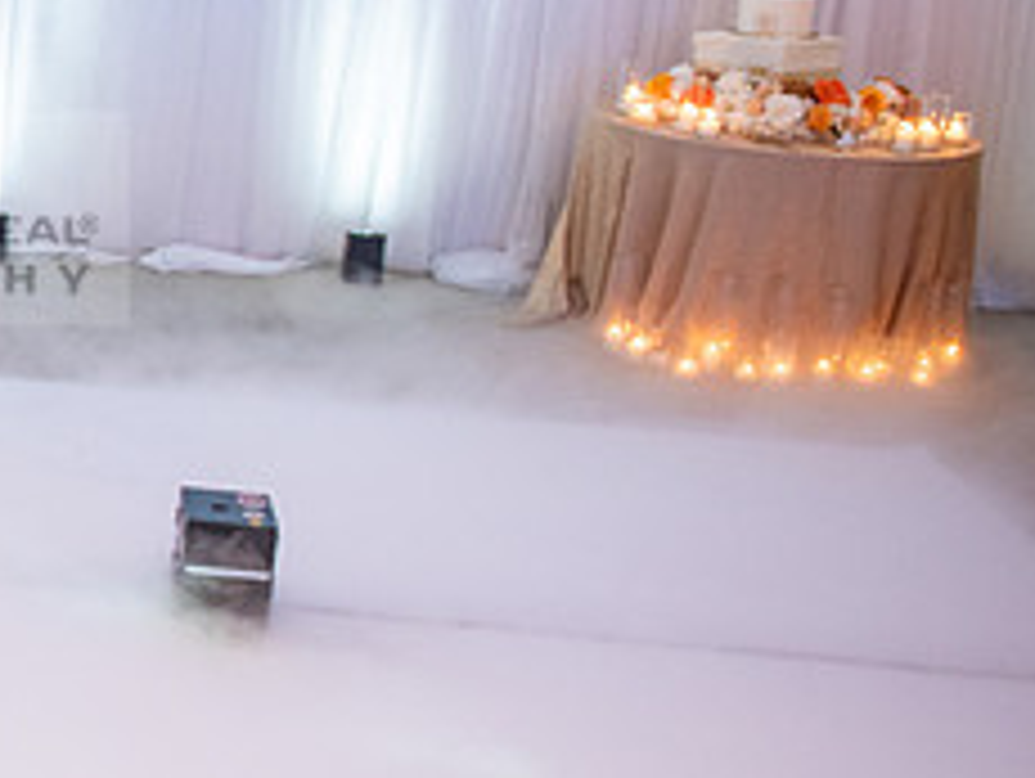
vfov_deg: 19.6
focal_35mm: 75
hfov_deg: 21.3
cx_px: -568
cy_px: 247
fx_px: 2245
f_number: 3.2
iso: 1000
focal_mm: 24
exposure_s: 1/125
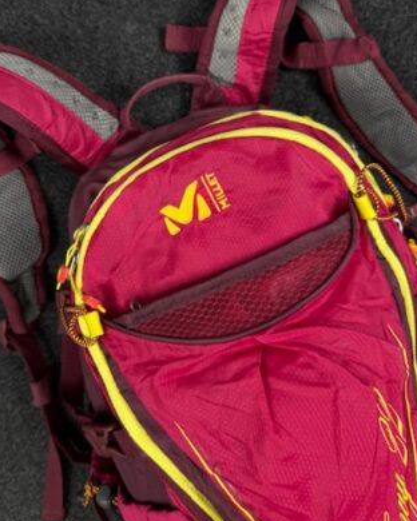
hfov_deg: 45.7
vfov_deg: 55.4
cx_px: 179
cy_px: 220
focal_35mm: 32
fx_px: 494
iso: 100
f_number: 1.78
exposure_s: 1/100
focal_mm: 6.76
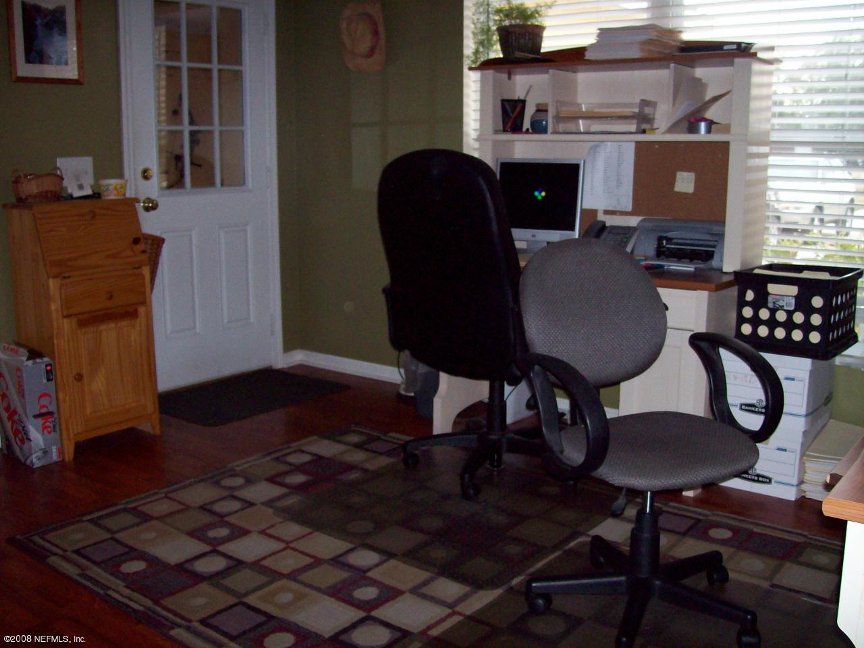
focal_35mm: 36
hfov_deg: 51.4
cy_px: 324
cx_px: 432
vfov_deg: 39.6
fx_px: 898
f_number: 2.7
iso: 140
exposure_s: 1/64
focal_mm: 6
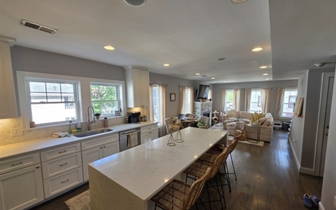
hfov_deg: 105.3
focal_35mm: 14
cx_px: 170
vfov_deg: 78.5
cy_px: 111
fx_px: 128
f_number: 1.9
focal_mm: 2.2
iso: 40
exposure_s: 1/120
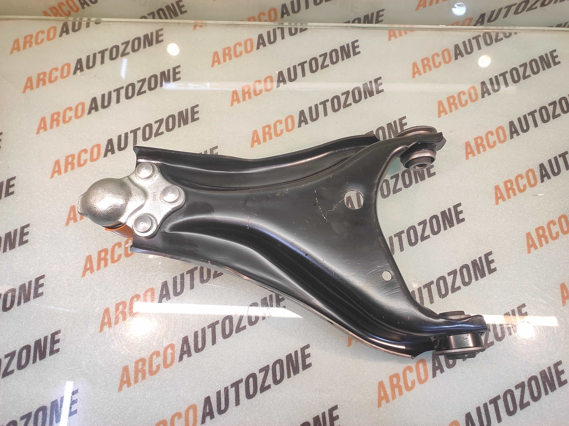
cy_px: 213
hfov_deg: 91.1
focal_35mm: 17
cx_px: 284
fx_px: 279
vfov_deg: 74.7
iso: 200
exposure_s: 1/33
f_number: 1.79
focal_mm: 4.74
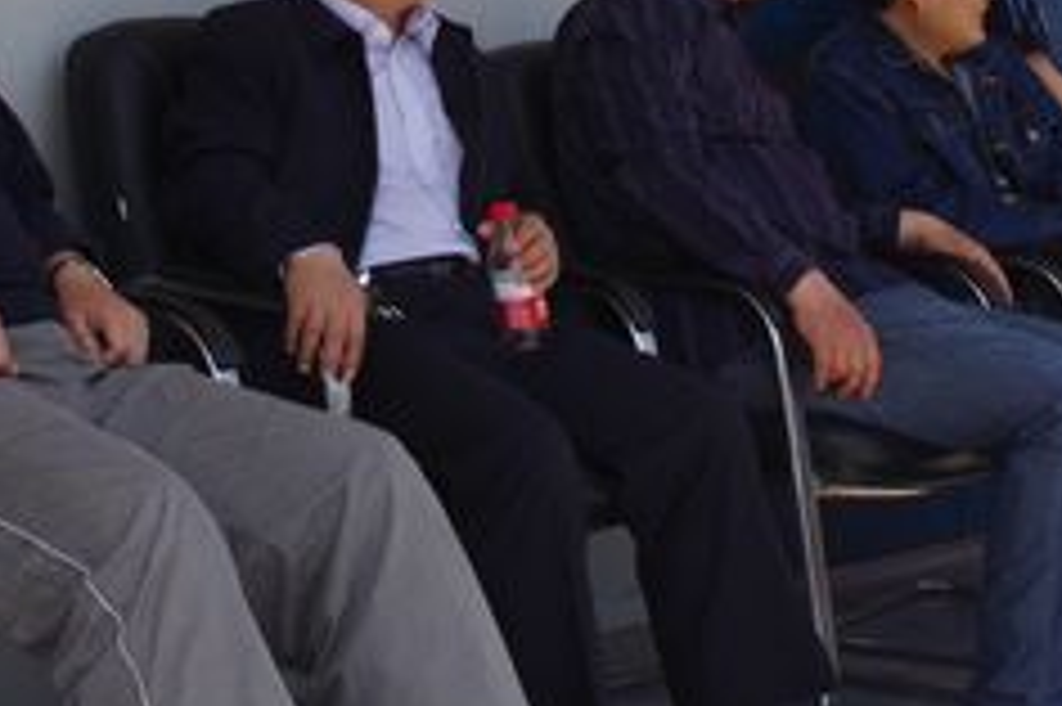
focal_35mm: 92
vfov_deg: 14.1
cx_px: 369
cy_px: -281
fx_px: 2712
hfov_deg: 22.1
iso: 200
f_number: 11
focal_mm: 21.25
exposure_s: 1/160
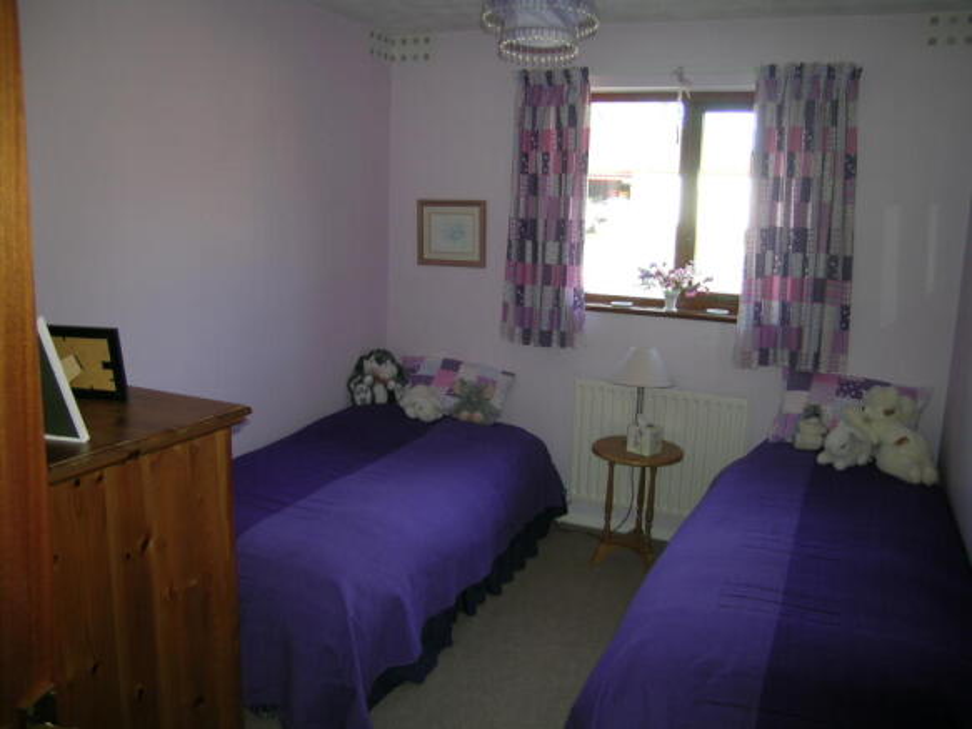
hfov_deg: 63.5
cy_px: 364
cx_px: 486
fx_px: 786
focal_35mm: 28
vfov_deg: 49.7
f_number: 2.8
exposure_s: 1/30
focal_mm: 5.8
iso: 50
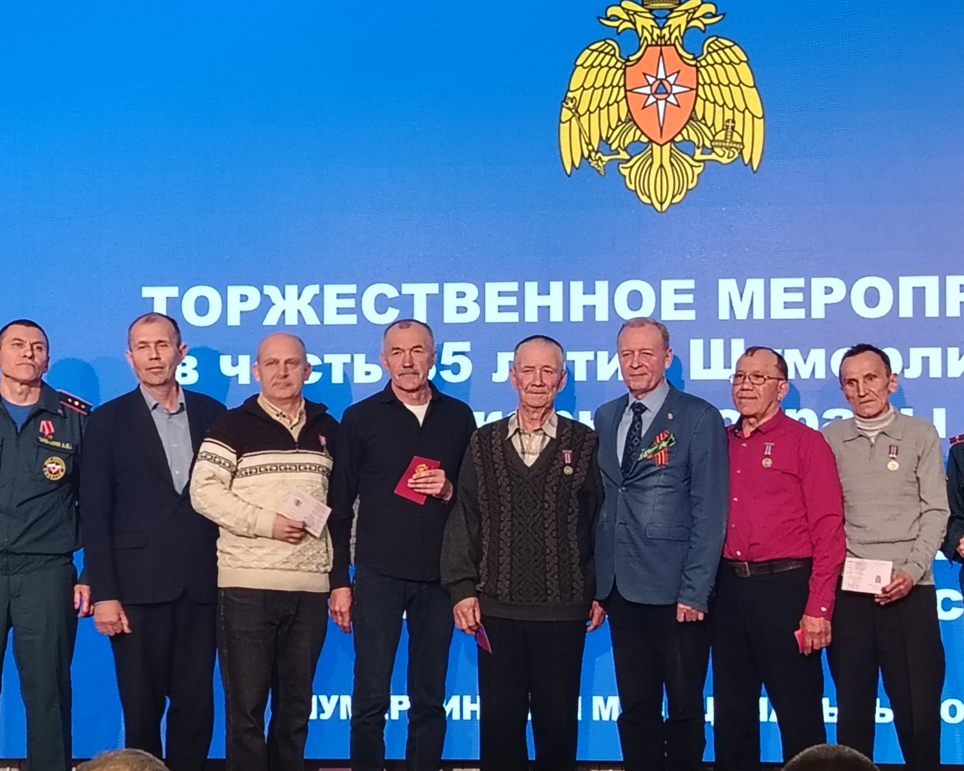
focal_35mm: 92
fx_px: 2625
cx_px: 534
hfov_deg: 20.8
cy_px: 462
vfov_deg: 16.7
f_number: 1.75
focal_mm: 5.25
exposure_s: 1/50
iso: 488
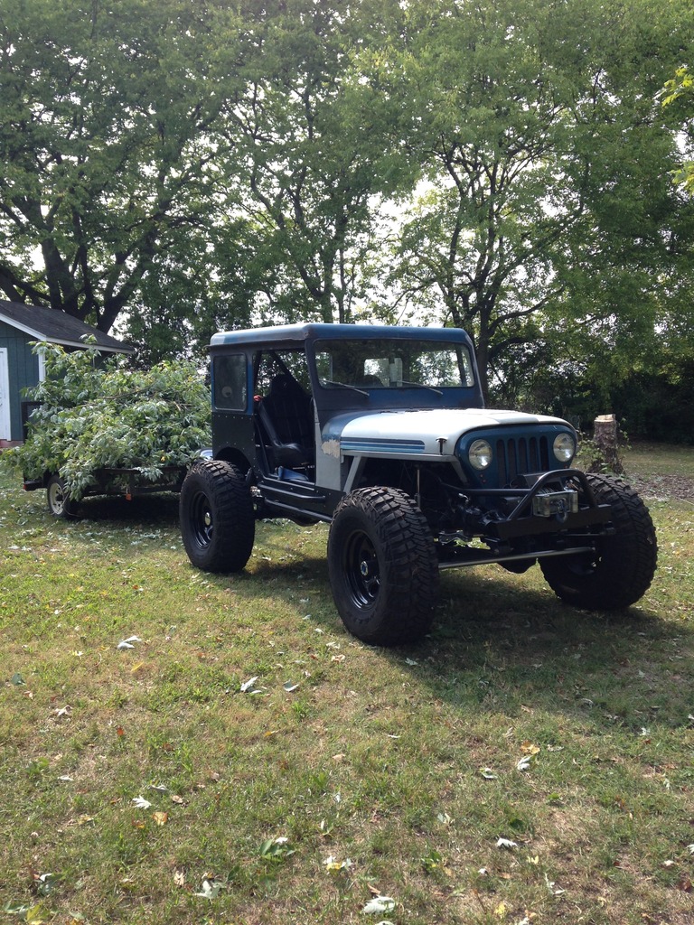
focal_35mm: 33
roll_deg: +0.1
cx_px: 347
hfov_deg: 42.9
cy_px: 462
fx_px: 882
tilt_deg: -1.6
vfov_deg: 55.4
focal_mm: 4.12
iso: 50
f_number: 2.4
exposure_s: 1/313
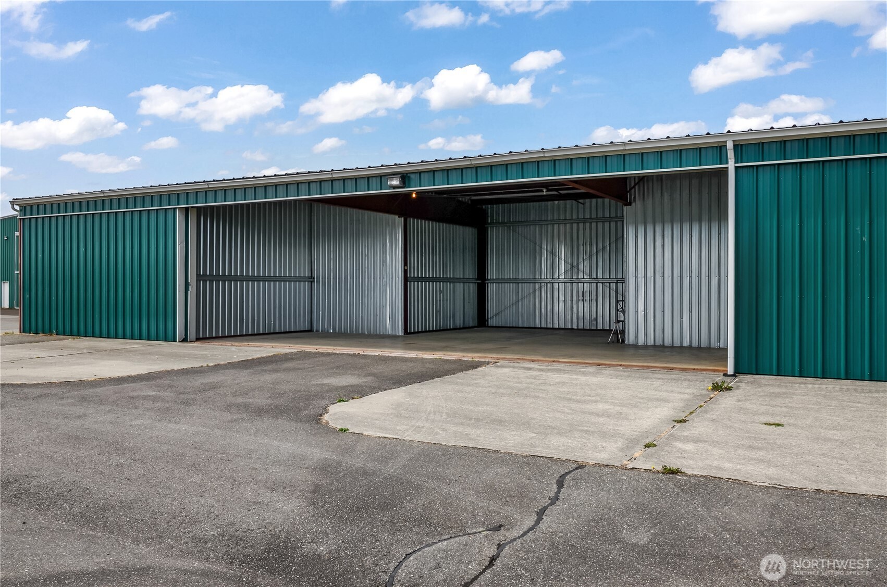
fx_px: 738
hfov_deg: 62.0
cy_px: 294
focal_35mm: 30
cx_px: 444
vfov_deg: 43.4
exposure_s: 1/125
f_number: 11
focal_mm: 20
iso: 110
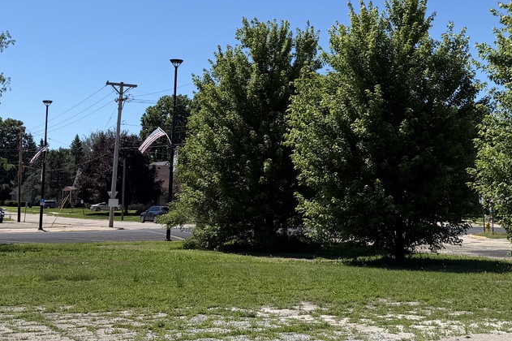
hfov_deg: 35.0
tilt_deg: +7.4
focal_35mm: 57
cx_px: 286
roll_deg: -0.5
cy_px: 90
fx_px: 810
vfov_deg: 23.5
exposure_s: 1/4975
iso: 80
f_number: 1.78
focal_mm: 6.76
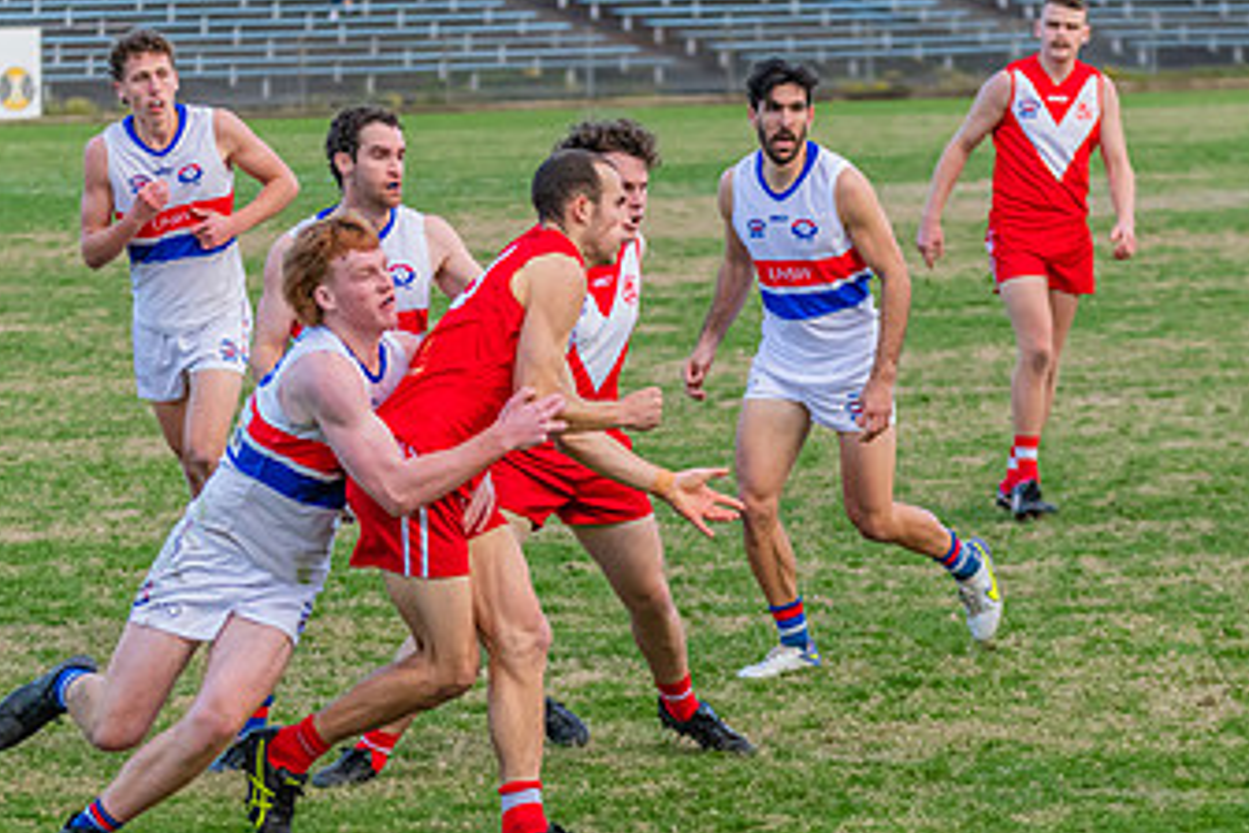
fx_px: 9471
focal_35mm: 273
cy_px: 610
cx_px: 721
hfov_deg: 7.5
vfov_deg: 5.0
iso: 2000
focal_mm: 150
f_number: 5
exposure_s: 1/1600
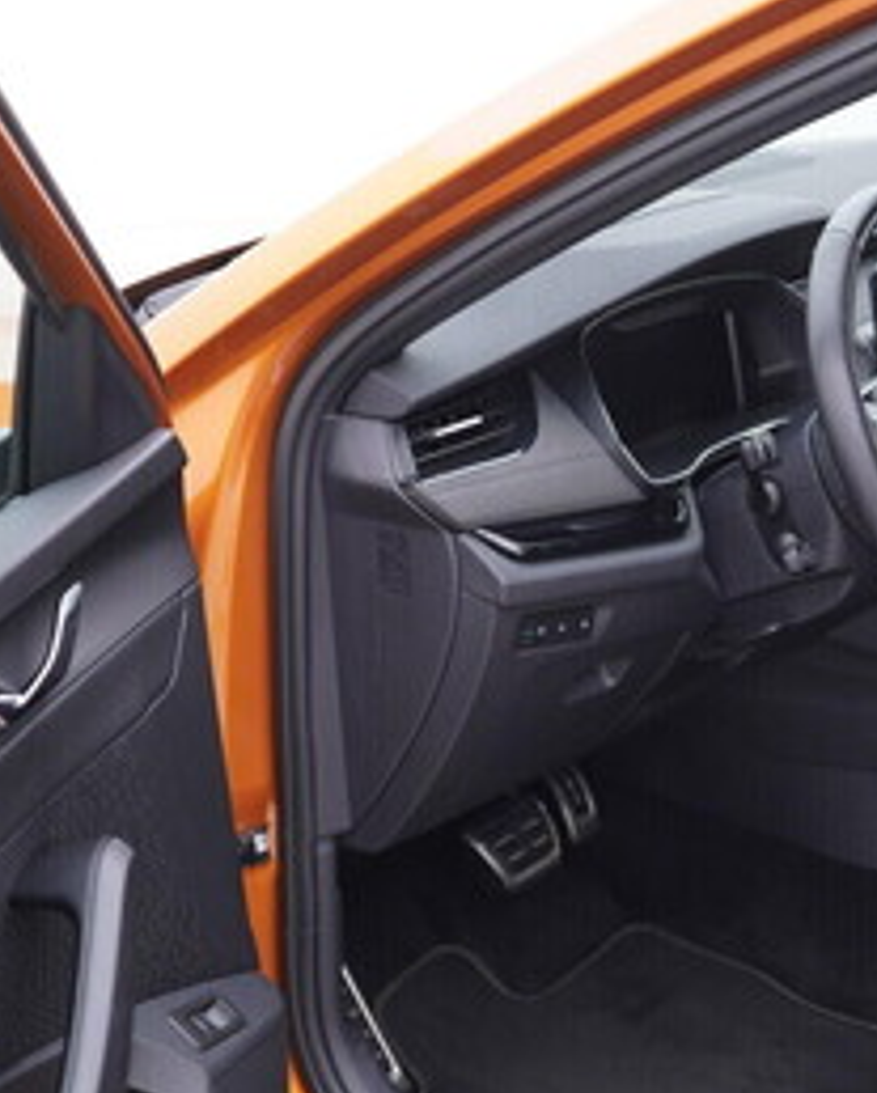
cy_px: 629
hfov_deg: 20.9
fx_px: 2332
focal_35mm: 72
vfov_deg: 26.4
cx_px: 754
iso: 160
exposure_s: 1/40
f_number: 2.8
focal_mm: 24
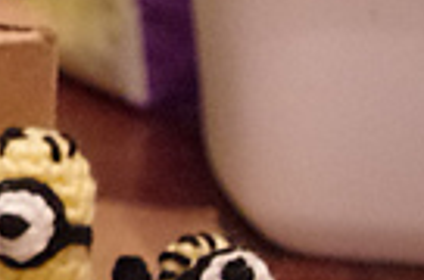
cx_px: -405
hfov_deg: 11.1
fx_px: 1998
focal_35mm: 170
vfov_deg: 8.0
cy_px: 166
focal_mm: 24.38
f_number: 5
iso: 6400
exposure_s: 1/60
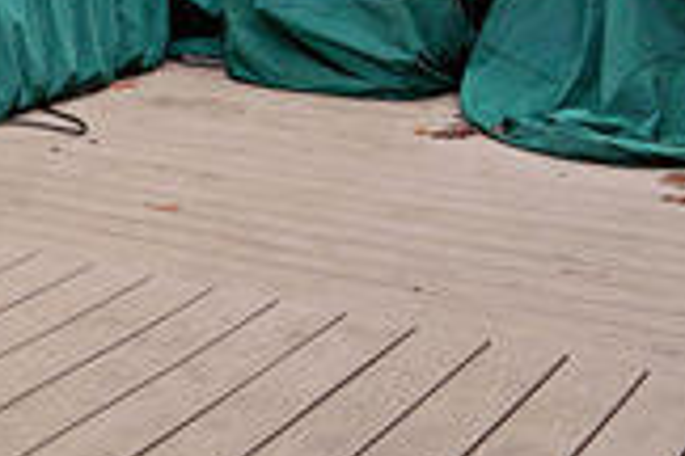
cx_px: -414
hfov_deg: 17.9
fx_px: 1884
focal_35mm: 99
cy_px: -306
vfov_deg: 12.8
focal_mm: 16
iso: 100
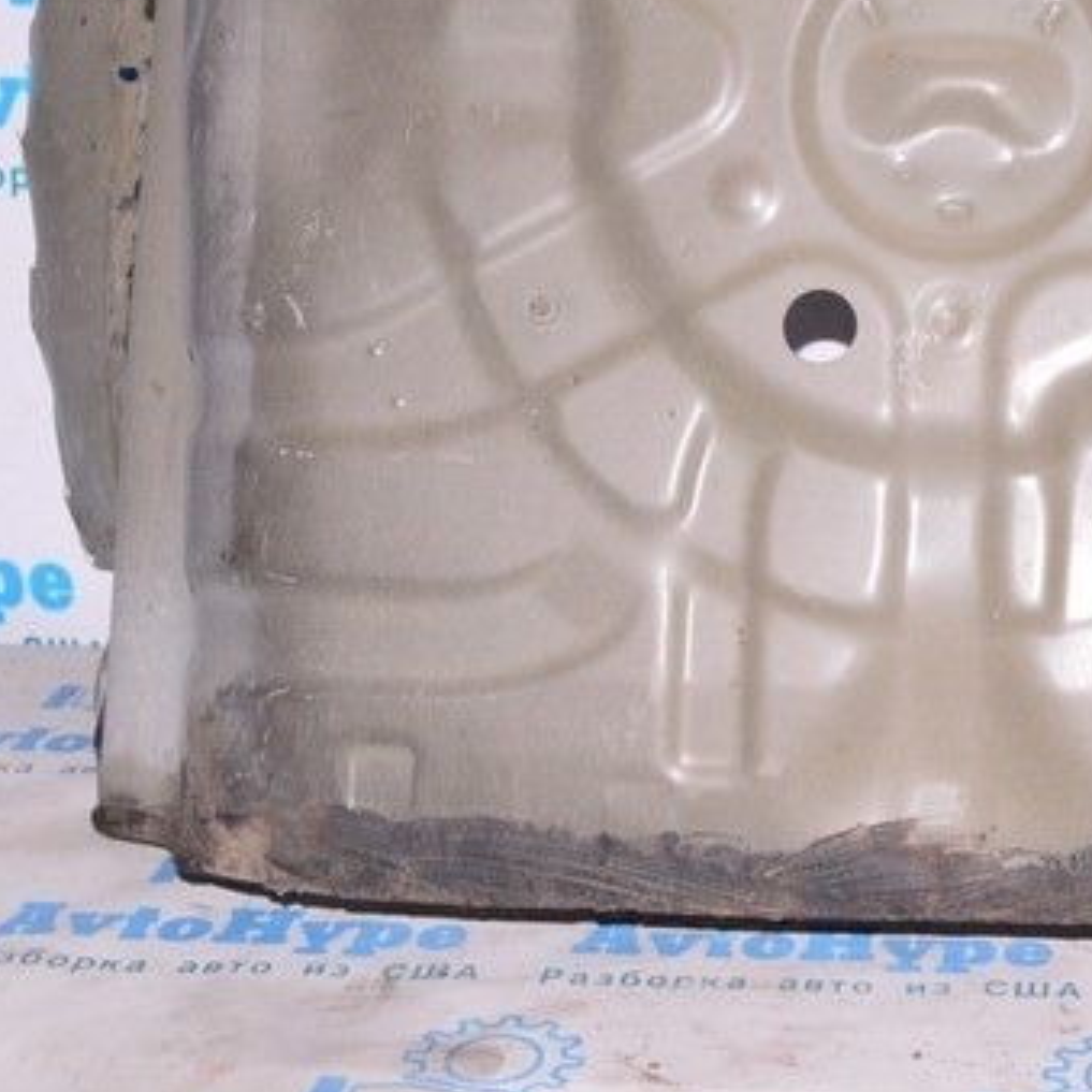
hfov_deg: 21.6
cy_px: 143
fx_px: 2748
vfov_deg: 22.0
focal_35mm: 77
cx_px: 1115
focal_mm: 20
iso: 1600
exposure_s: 1/160
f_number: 8
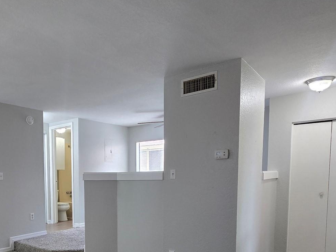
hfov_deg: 62.6
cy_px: 198
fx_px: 262
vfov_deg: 48.7
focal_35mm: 27
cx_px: 96
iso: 160
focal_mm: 2.2
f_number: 2.2
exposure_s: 1/60
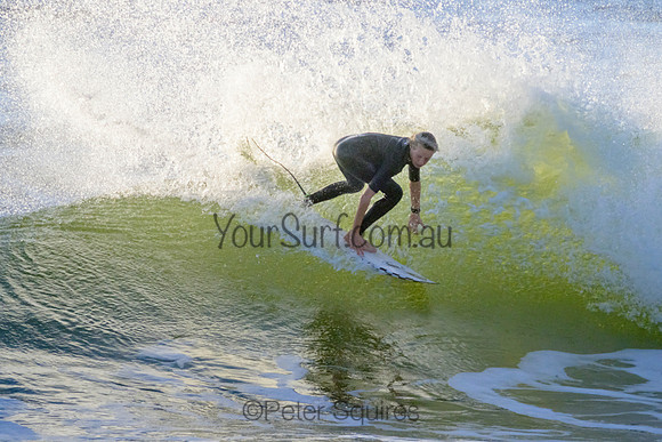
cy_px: 177
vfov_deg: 1.3
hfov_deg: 1.9
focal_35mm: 1098
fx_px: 20195
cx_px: 372
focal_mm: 800
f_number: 11
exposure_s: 1/2000
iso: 1400
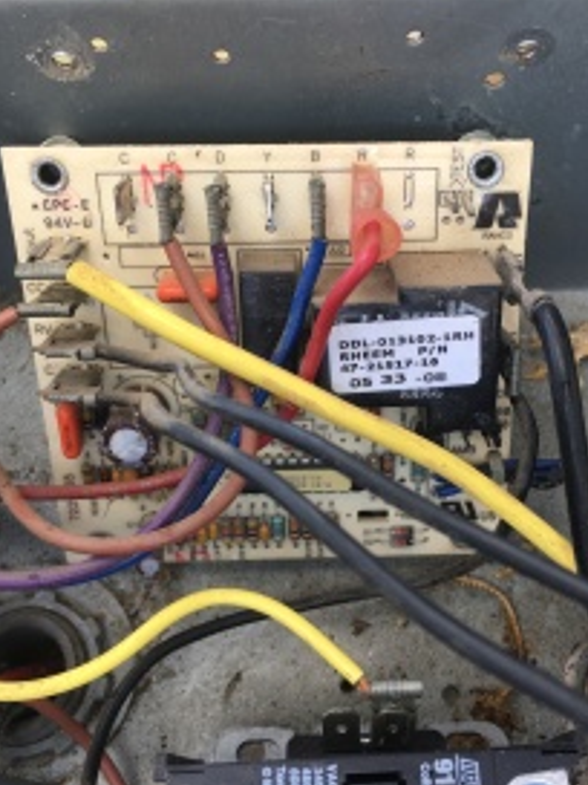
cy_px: 392
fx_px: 883
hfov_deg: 36.8
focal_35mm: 39
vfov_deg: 47.9
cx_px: 334
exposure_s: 1/120
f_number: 2.2
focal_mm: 4.15
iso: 25
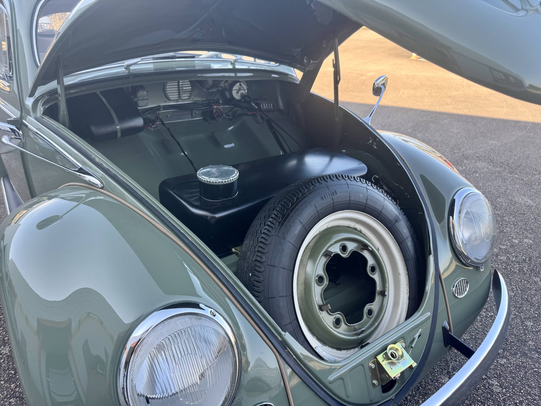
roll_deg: +0.5
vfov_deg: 56.8
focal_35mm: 24
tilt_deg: -26.2
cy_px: 203
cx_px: 270
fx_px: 375
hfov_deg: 71.6
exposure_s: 1/467
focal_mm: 6.76
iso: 80
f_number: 1.78
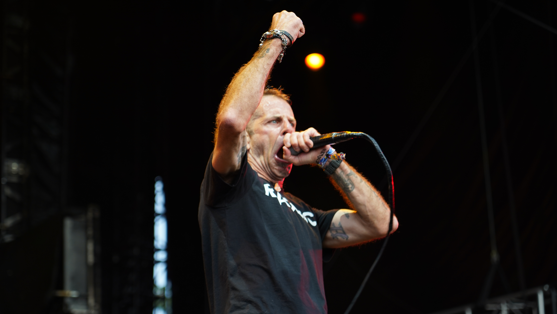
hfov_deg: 19.3
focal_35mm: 111
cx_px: 281
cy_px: 168
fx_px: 1639
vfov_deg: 10.9
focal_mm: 105
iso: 400
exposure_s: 1/125
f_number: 4
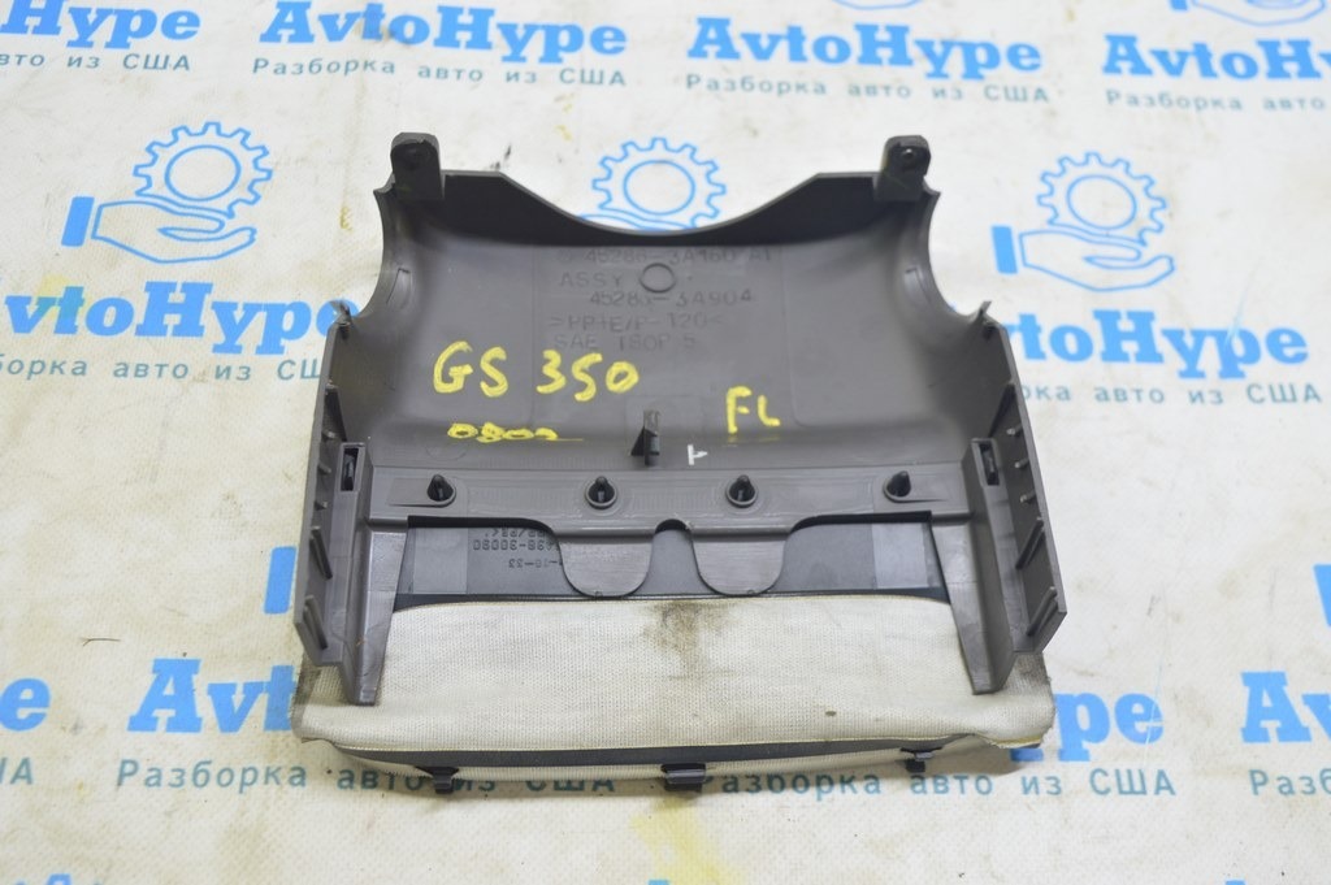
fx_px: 1496
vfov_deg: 33.0
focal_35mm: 40
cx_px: 666
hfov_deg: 48.0
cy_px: 442
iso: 400
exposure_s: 1/15
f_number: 5.6
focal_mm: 27
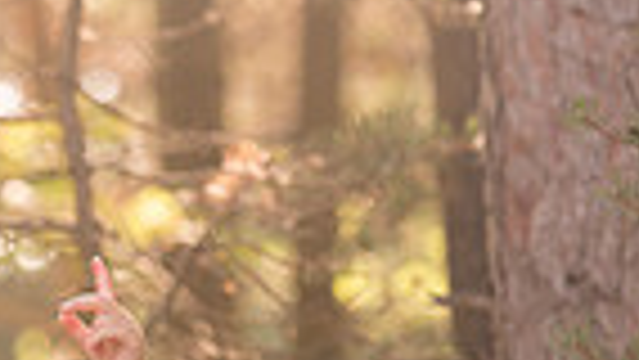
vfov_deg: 3.2
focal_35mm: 372
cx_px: 72
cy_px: 724
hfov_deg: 5.8
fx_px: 6305
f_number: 3.5
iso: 400
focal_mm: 112
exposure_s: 1/500
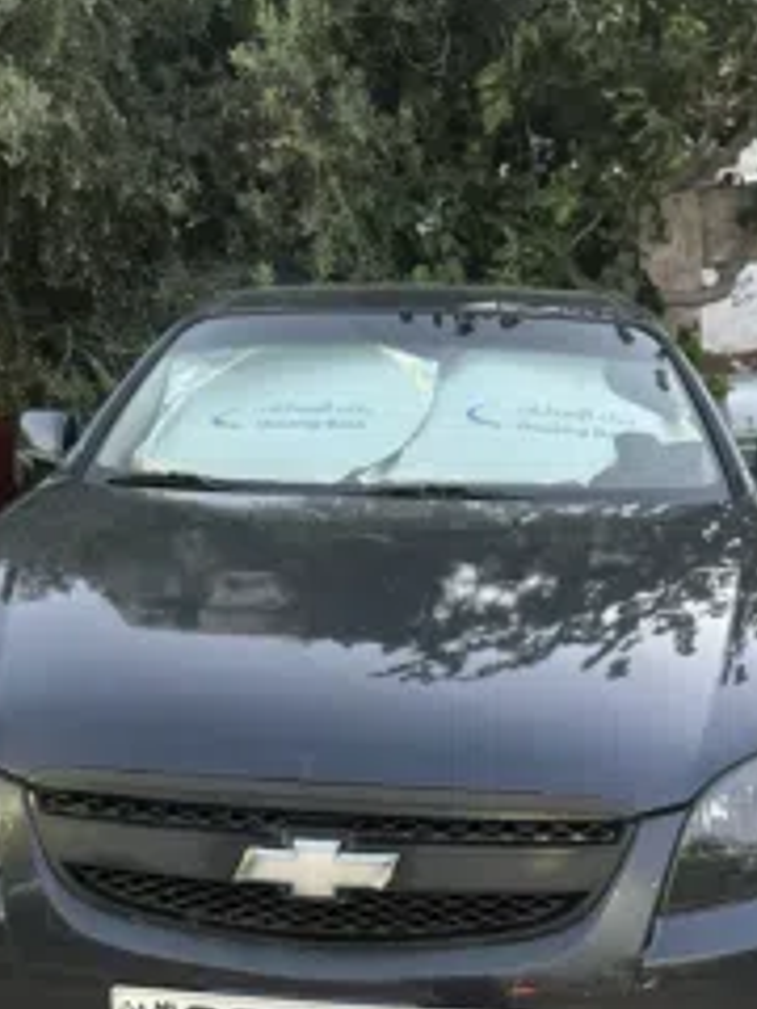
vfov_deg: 44.7
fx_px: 1166
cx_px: 324
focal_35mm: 40
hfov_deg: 35.9
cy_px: 795
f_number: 1.78
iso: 1000
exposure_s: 1/47
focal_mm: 6.86
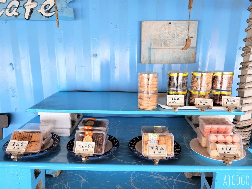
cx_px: 126
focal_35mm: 26
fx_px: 189
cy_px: 94
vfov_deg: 53.1
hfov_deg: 67.3
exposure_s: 1/120
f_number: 1.8
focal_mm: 5.4
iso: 100
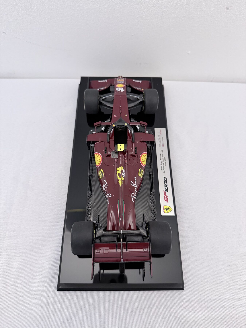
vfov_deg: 71.6
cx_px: 123
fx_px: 227
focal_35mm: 24
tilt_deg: -63.5
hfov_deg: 56.8
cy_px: 164
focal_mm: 6.76
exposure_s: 1/50
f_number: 1.78
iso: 400
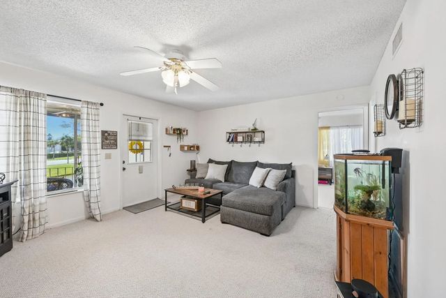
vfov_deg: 81.2
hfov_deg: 104.2
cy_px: 149
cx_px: 223
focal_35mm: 14
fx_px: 173
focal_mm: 14
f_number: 8
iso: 3200
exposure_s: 1/50
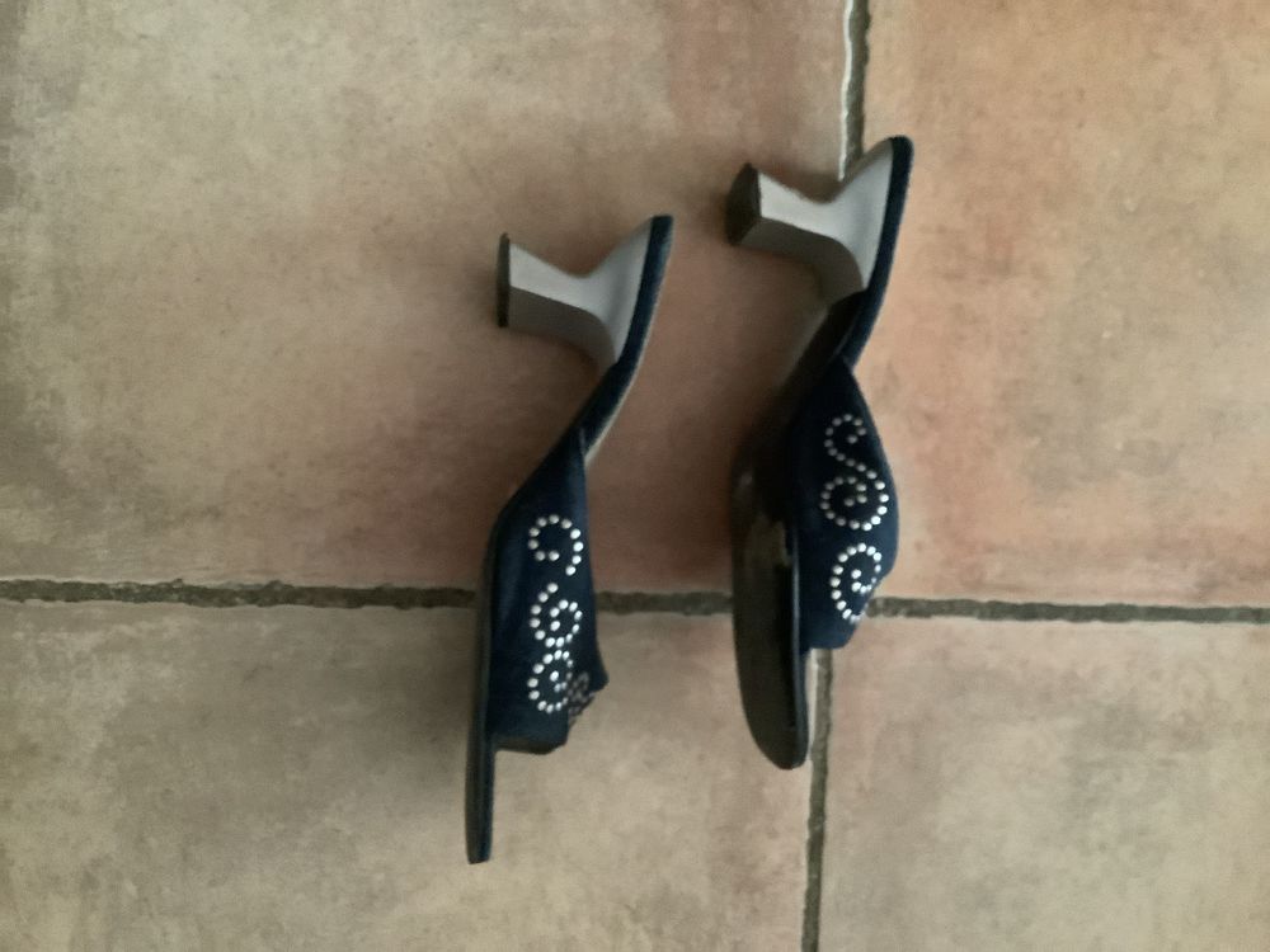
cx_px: 635
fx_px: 1137
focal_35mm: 31
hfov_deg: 58.4
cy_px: 476
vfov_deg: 45.4
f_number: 2.4
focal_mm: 3.3
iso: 800
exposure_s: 1/20
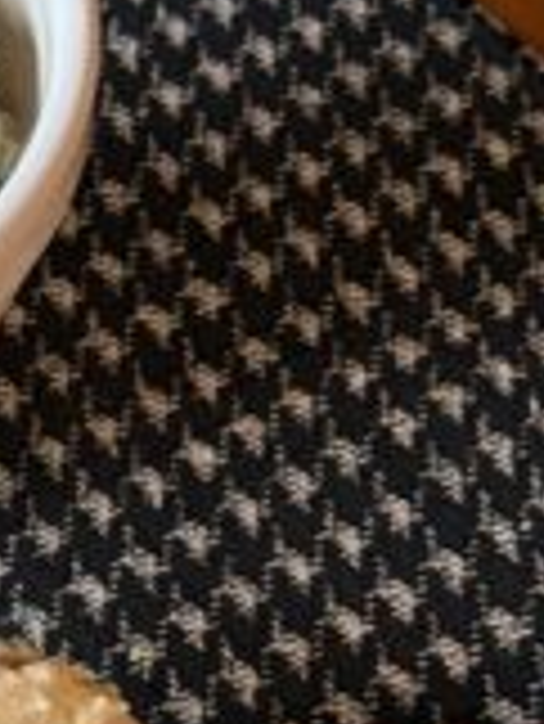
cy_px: 720
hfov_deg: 10.1
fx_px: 2992
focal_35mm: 143
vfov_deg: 13.6
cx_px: -225
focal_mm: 6.76
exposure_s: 1/60
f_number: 1.78
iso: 100
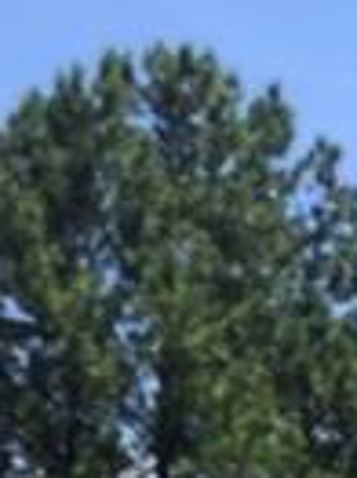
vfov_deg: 10.3
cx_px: 310
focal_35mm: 164
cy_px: 1193
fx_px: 2259
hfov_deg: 9.0
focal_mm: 3.99
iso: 20
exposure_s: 1/1143
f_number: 1.8
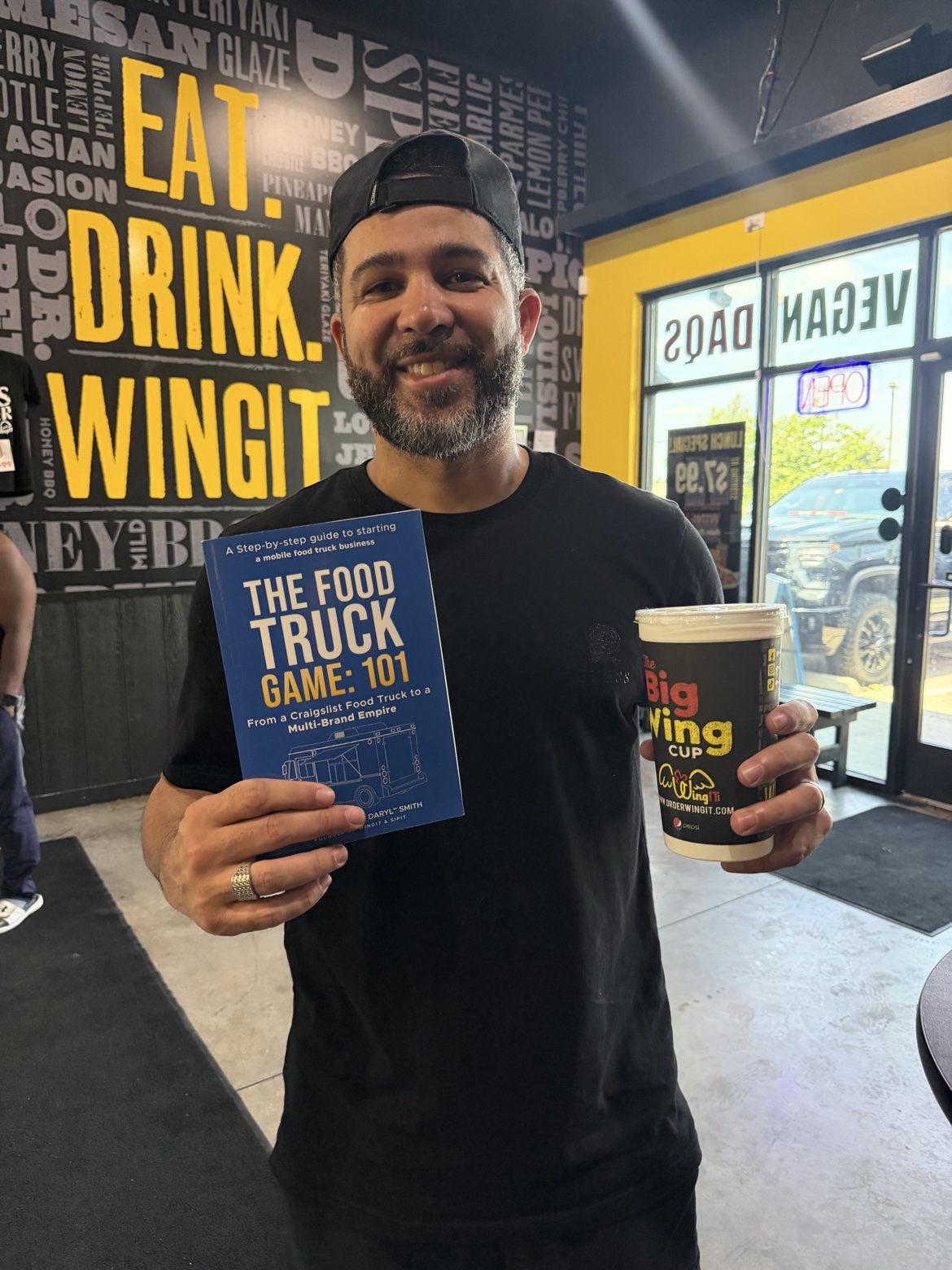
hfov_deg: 56.8
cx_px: 476
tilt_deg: -9.1
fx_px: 880
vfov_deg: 71.6
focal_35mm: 24
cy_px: 635
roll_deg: +0.1
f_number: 1.78
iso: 640
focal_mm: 6.76
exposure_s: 1/40
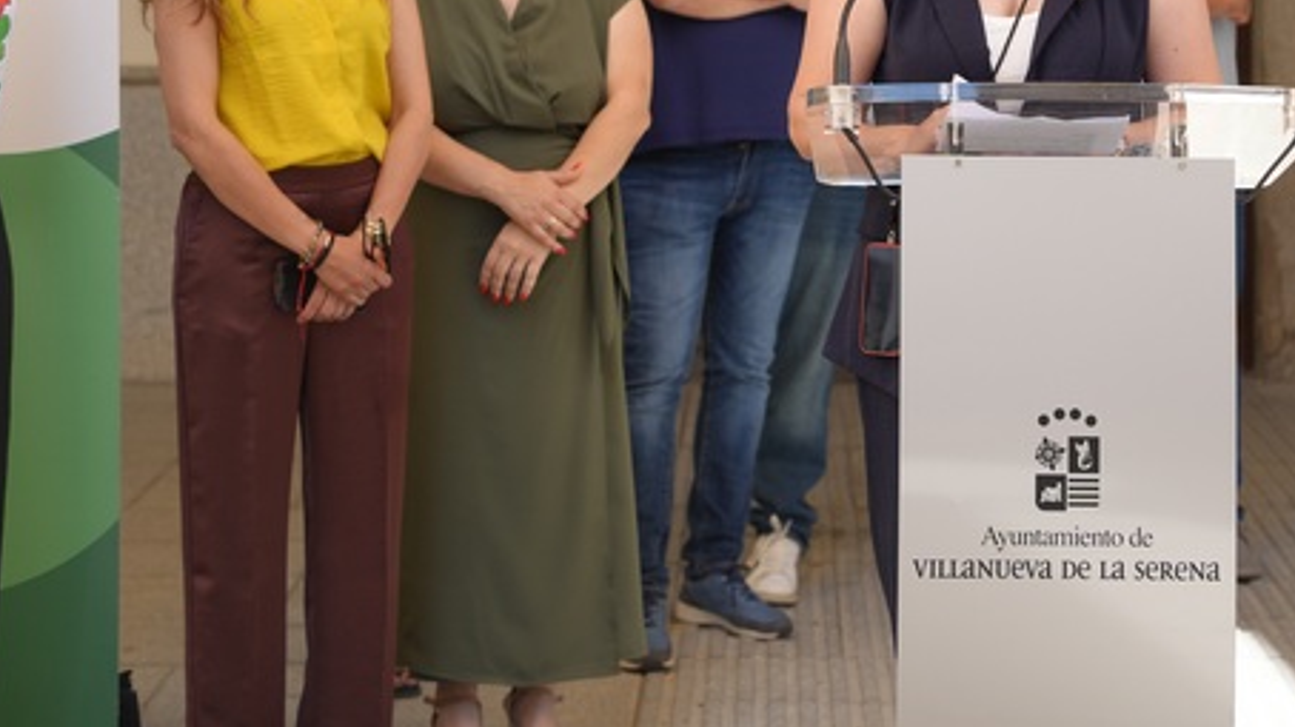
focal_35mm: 107
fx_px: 3673
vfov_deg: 11.2
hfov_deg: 19.9
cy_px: 50
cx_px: 859
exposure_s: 1/200
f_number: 4
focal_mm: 58
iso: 100
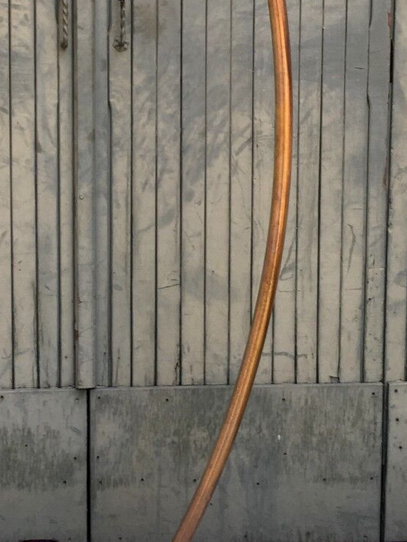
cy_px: 84
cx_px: 65
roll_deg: +0.5
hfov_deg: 18.2
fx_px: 1254
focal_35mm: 80
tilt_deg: -8.9
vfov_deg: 23.9
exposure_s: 1/50
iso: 25
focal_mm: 4.15
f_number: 2.2
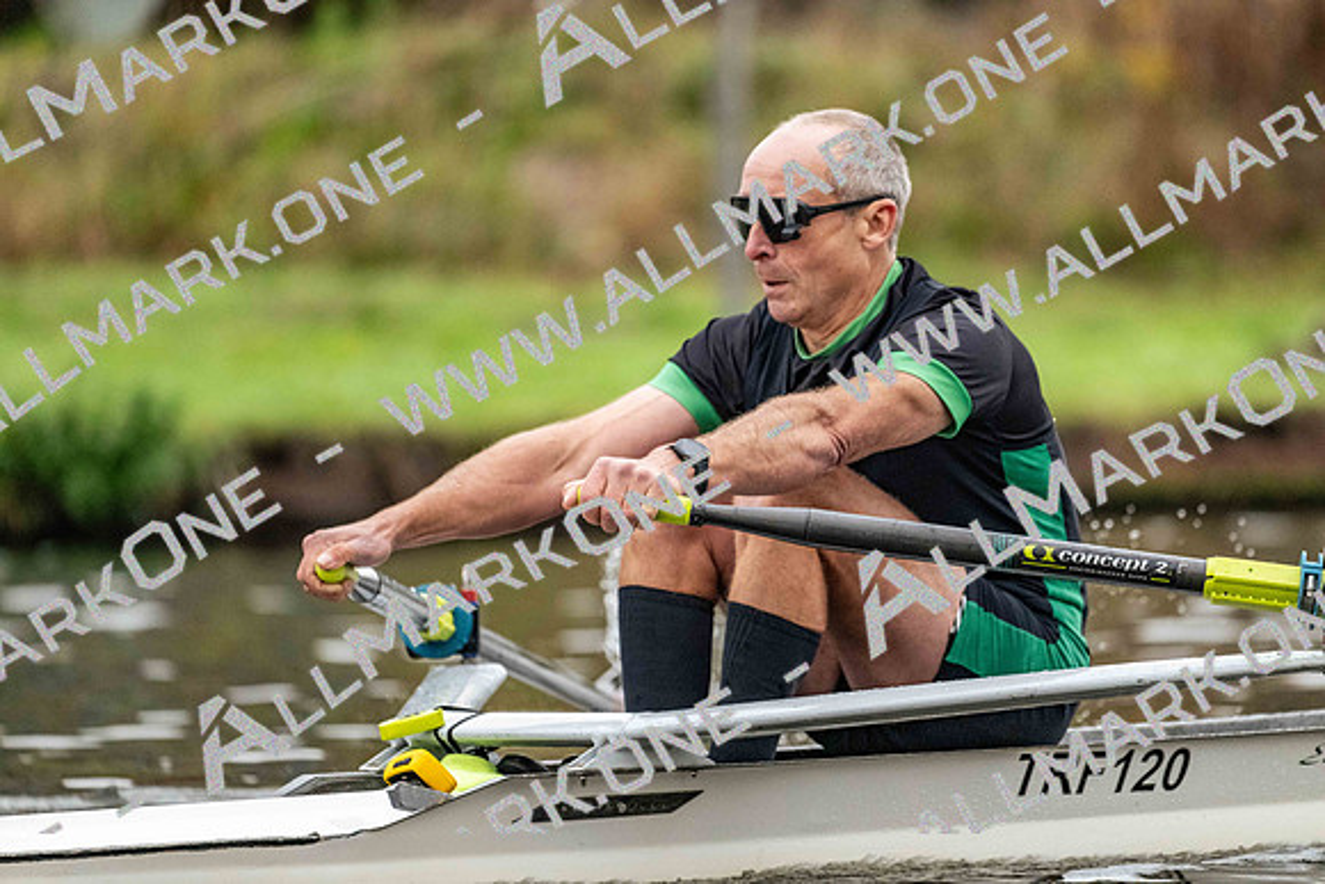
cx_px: 662
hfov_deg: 5.2
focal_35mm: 400
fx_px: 14725
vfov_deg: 3.4
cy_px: 442
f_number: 4.5
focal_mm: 400
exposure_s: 1/2500
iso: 5000
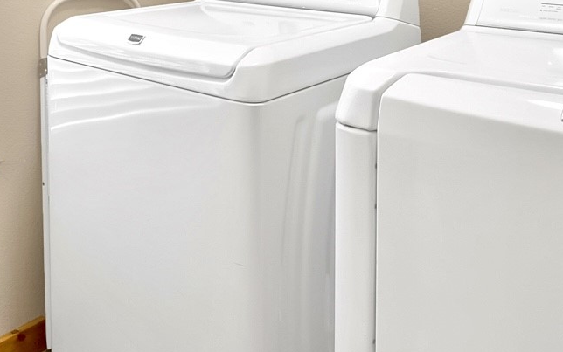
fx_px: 583
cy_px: -47
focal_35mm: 38
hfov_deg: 51.4
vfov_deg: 29.8
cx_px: 250
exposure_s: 1/3
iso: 640
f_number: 9
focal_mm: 12
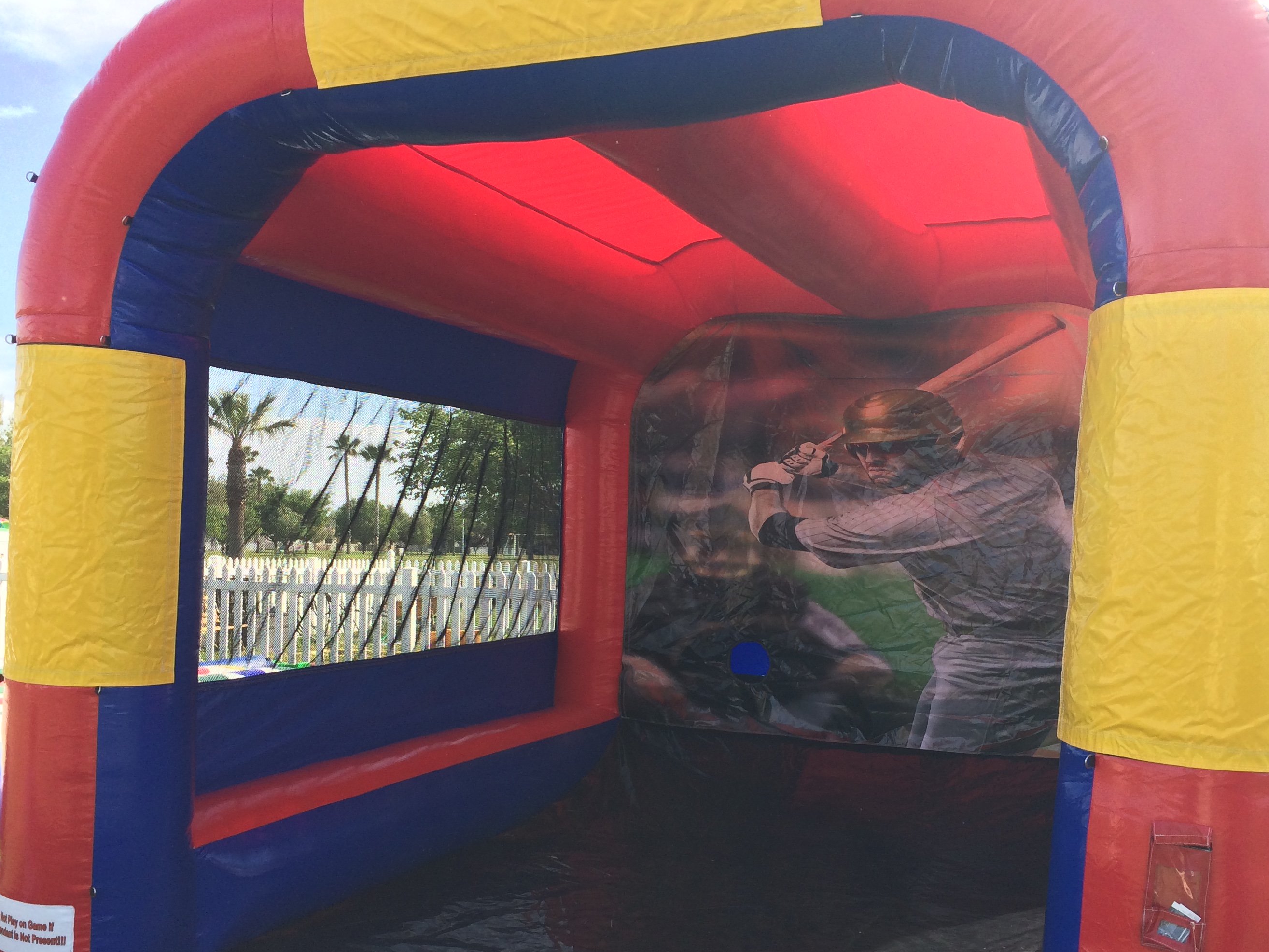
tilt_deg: -1.9
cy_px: 587
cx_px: 684
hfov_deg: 51.3
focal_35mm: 36
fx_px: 1320
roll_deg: -0.1
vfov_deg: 39.4
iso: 32
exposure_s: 1/707
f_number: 2.2
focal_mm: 4.15
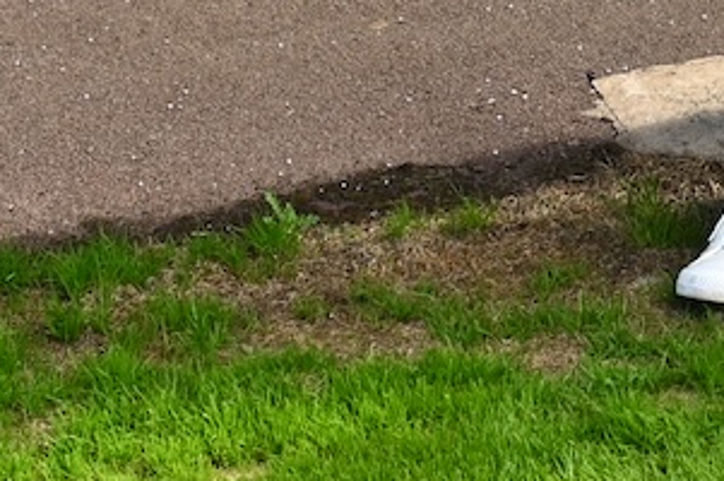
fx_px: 3716
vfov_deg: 7.2
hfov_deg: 10.9
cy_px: -400
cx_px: 849
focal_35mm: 185
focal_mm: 29
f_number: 5.6
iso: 200
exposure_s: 1/250
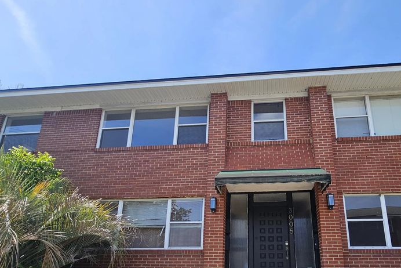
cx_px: 241
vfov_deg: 58.6
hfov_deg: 82.9
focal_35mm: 20
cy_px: 202
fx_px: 223
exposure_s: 1/1215
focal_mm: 2.2
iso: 50
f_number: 2.2
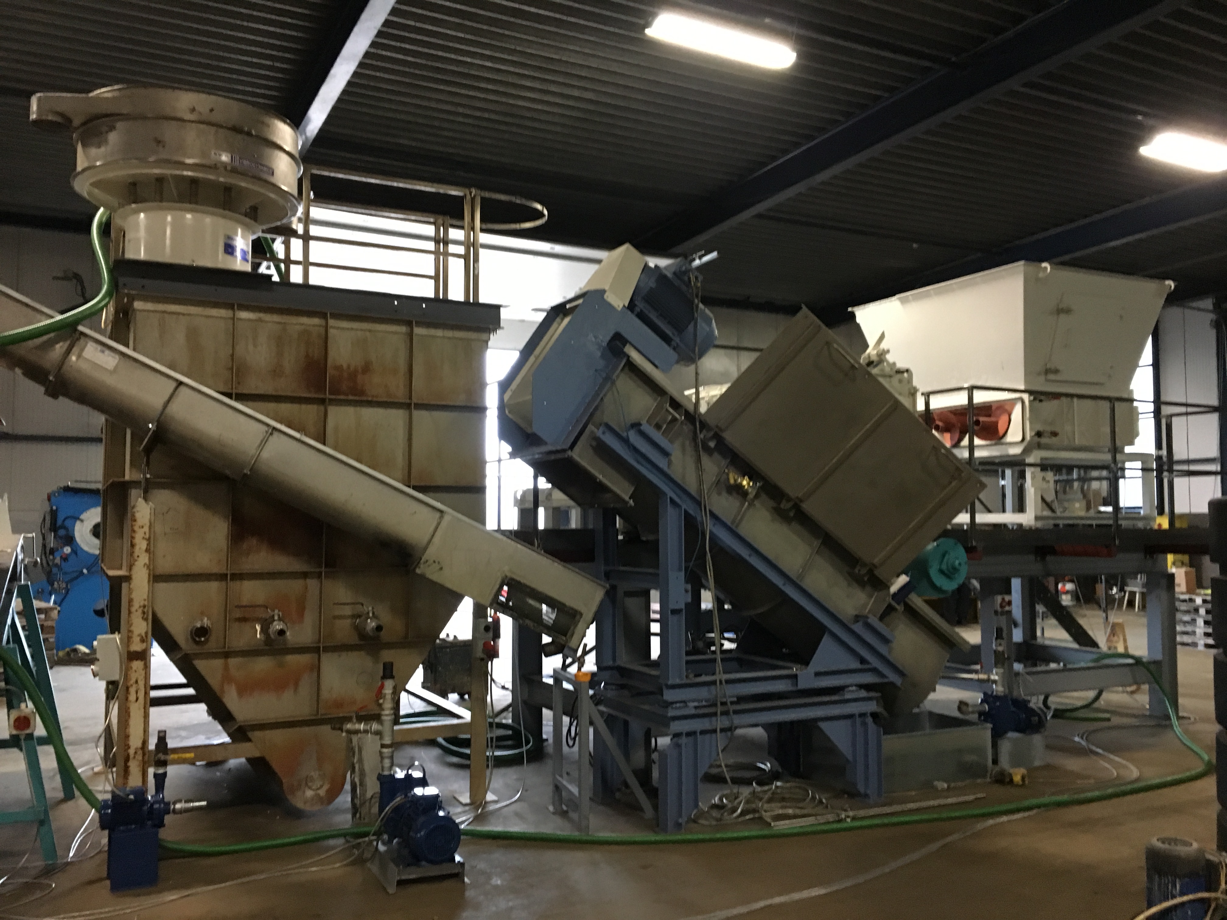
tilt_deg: +5.7
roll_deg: -0.8
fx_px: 1028
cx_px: 614
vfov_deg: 48.2
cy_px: 460
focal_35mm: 29
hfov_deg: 61.7
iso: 250
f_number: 2.2
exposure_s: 1/17
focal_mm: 4.15
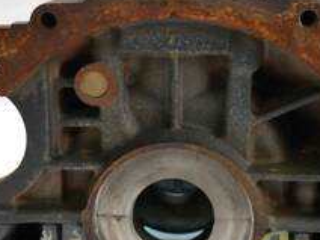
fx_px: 629
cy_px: 69
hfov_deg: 28.5
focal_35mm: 68
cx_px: 136
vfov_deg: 21.5
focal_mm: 15
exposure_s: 1/125
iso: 1000
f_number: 3.5
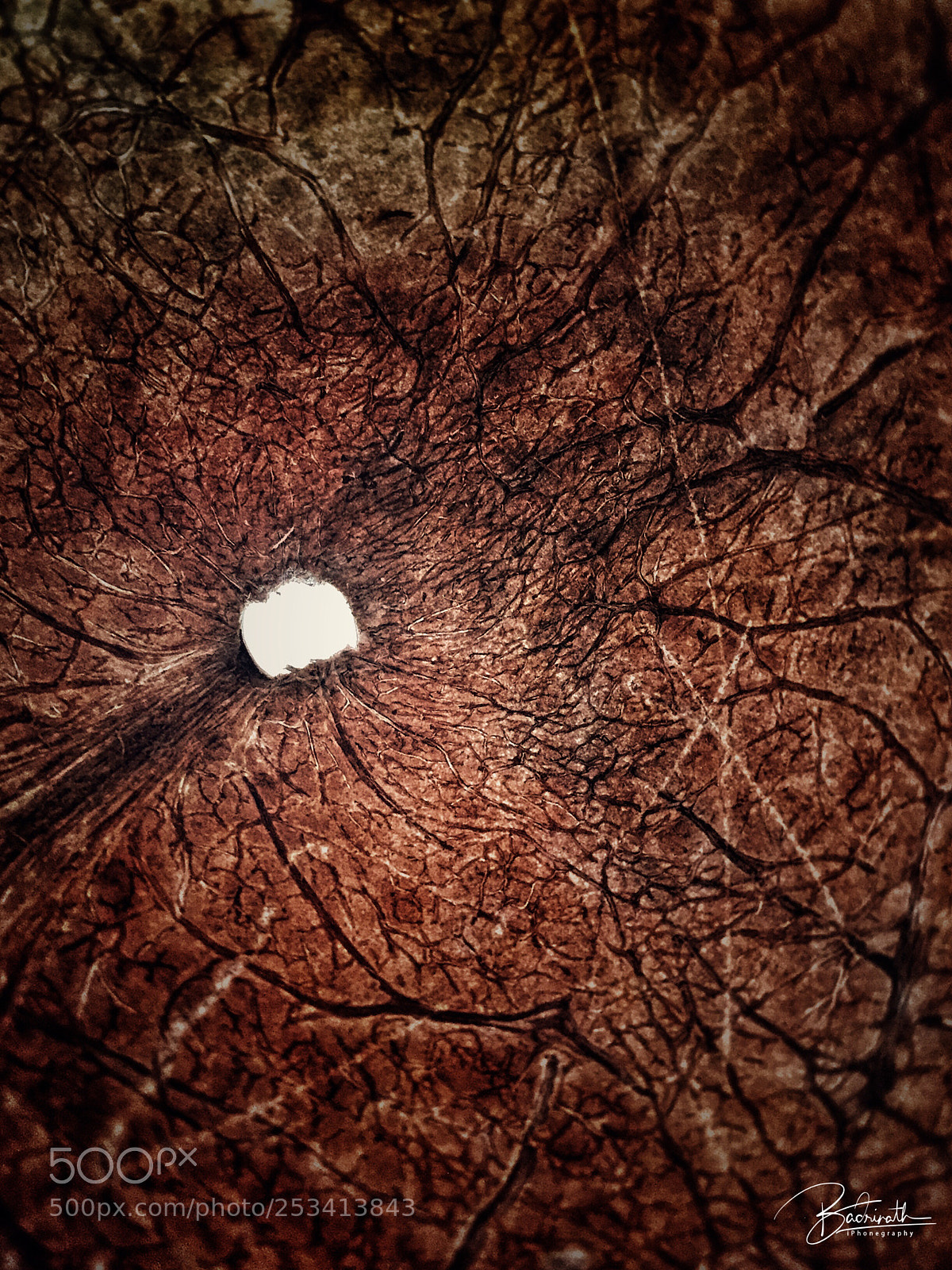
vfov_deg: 61.7
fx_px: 1063
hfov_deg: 48.2
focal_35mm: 29
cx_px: 476
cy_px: 635
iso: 250
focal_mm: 4.15
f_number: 2.2
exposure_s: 1/20
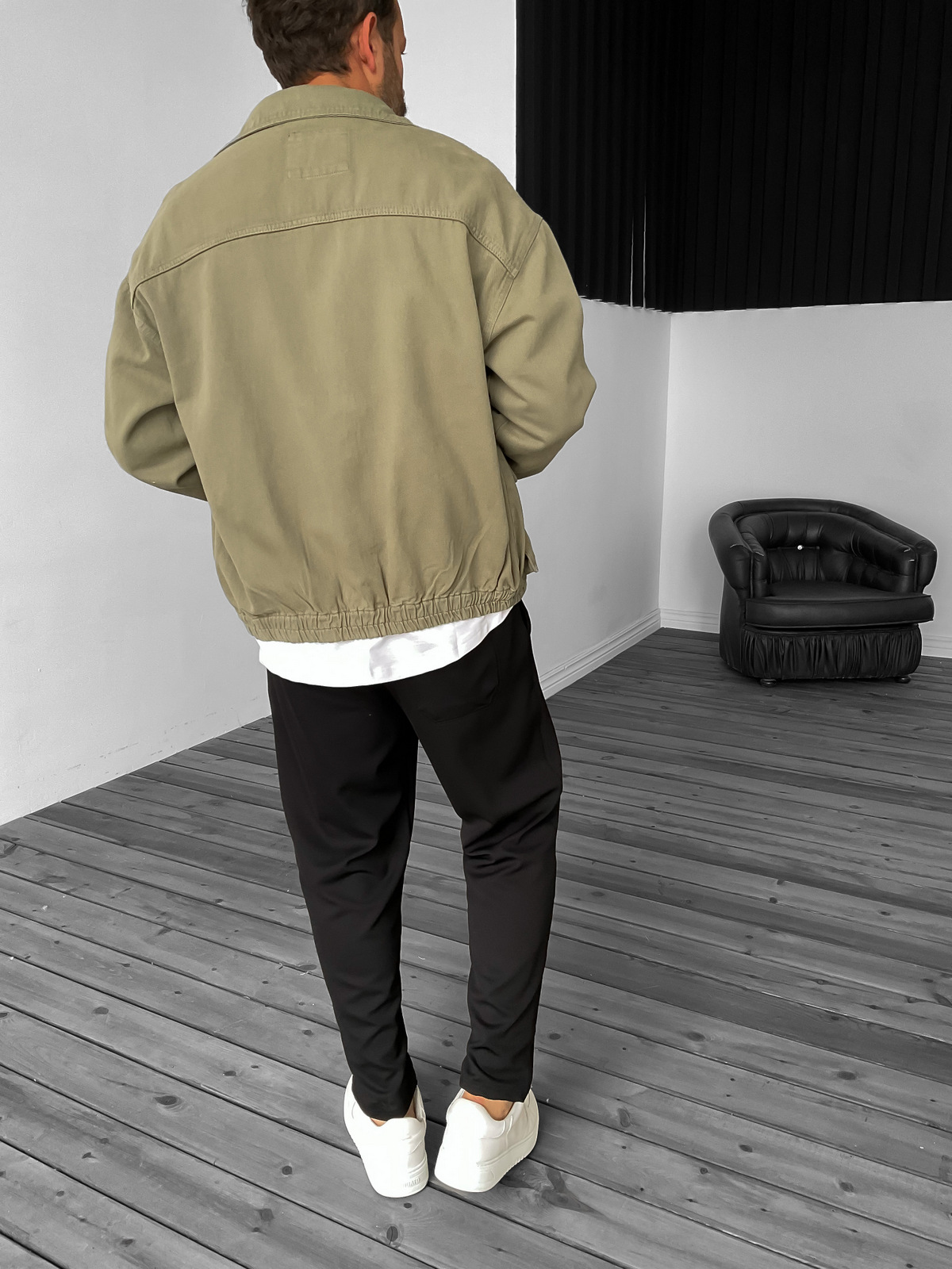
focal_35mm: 29
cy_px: 634
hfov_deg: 48.2
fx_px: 1063
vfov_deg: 61.7
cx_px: 476
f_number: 1.8
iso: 64
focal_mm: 3
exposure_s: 1/105
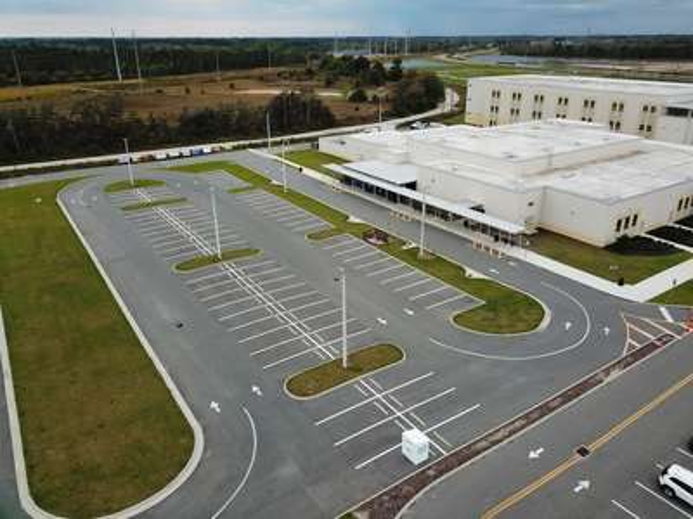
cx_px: 346
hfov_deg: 67.3
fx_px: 521
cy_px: 260
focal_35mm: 26
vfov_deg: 53.1
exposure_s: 1/941
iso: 100
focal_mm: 4.73
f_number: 2.2
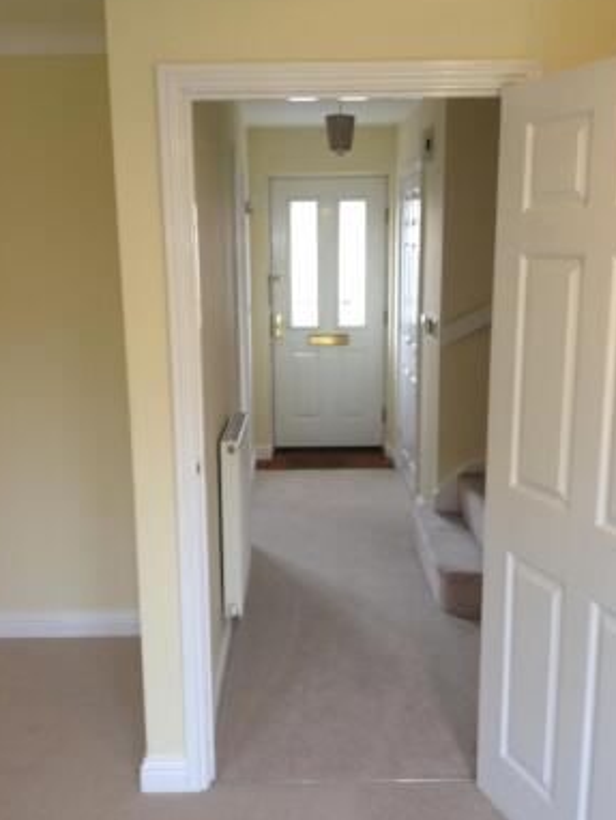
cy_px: 437
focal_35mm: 40
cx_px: 294
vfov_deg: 46.7
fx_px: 948
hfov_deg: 36.0
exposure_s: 1/20
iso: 64
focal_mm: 4.28
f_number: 2.4
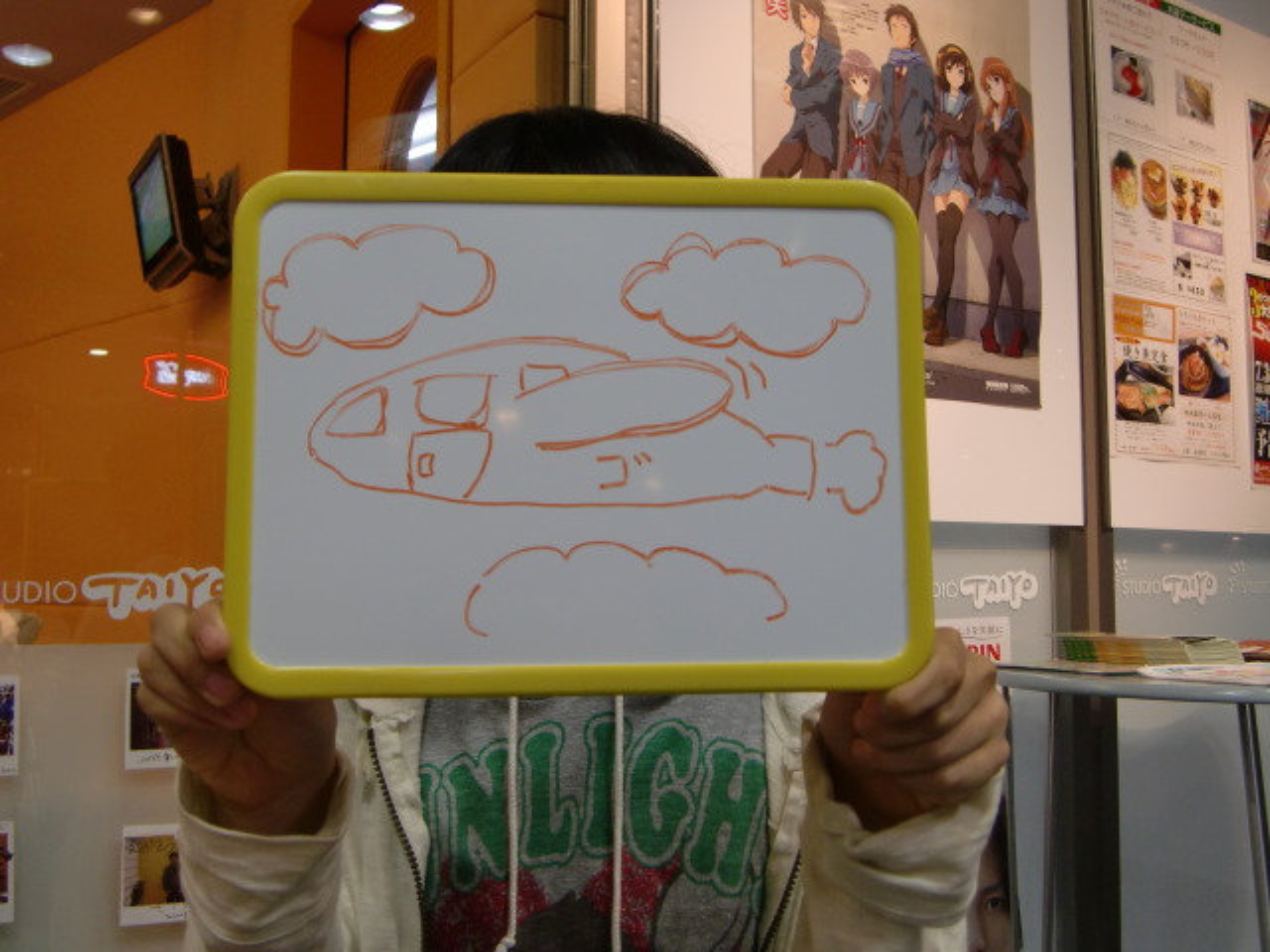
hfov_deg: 47.9
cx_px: 635
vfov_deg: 36.8
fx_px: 1431
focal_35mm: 39
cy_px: 476
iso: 160
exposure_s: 1/60
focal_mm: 6.9
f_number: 3
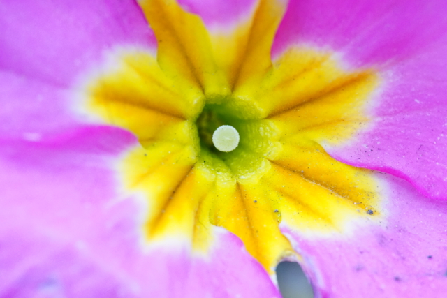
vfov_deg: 13.7
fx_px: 1242
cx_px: 224
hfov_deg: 20.4
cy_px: 149
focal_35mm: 100
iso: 6400
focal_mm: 100
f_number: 8
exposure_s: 1/400
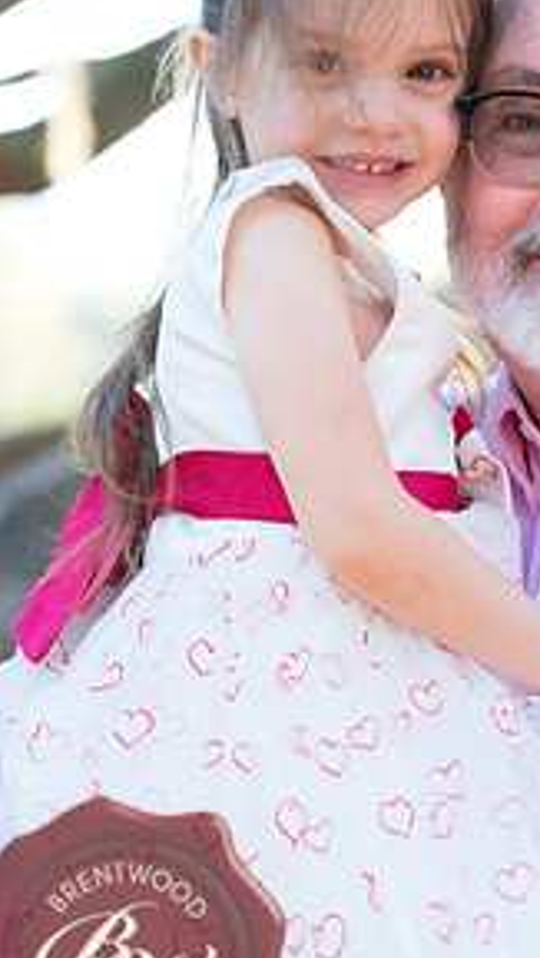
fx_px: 2896
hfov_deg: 10.6
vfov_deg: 18.8
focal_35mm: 114
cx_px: 441
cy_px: 444
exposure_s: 1/125
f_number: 3.5
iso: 200
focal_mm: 70
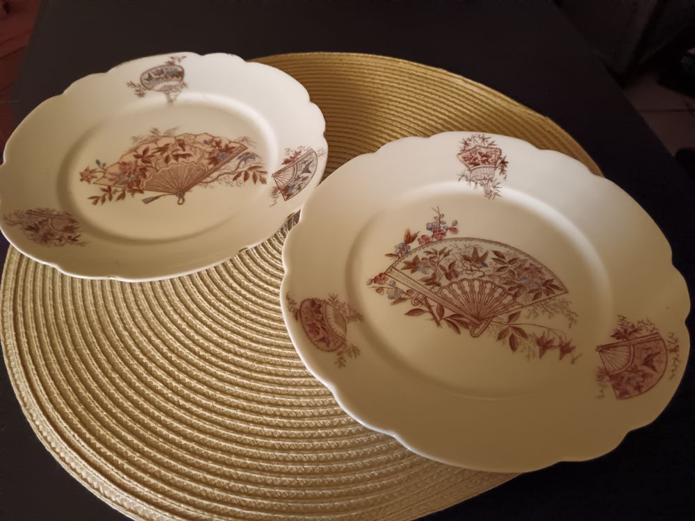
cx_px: 348
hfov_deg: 65.3
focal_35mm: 27
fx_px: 542
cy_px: 260
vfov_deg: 51.4
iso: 5500
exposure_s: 1/33.3
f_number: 1.9
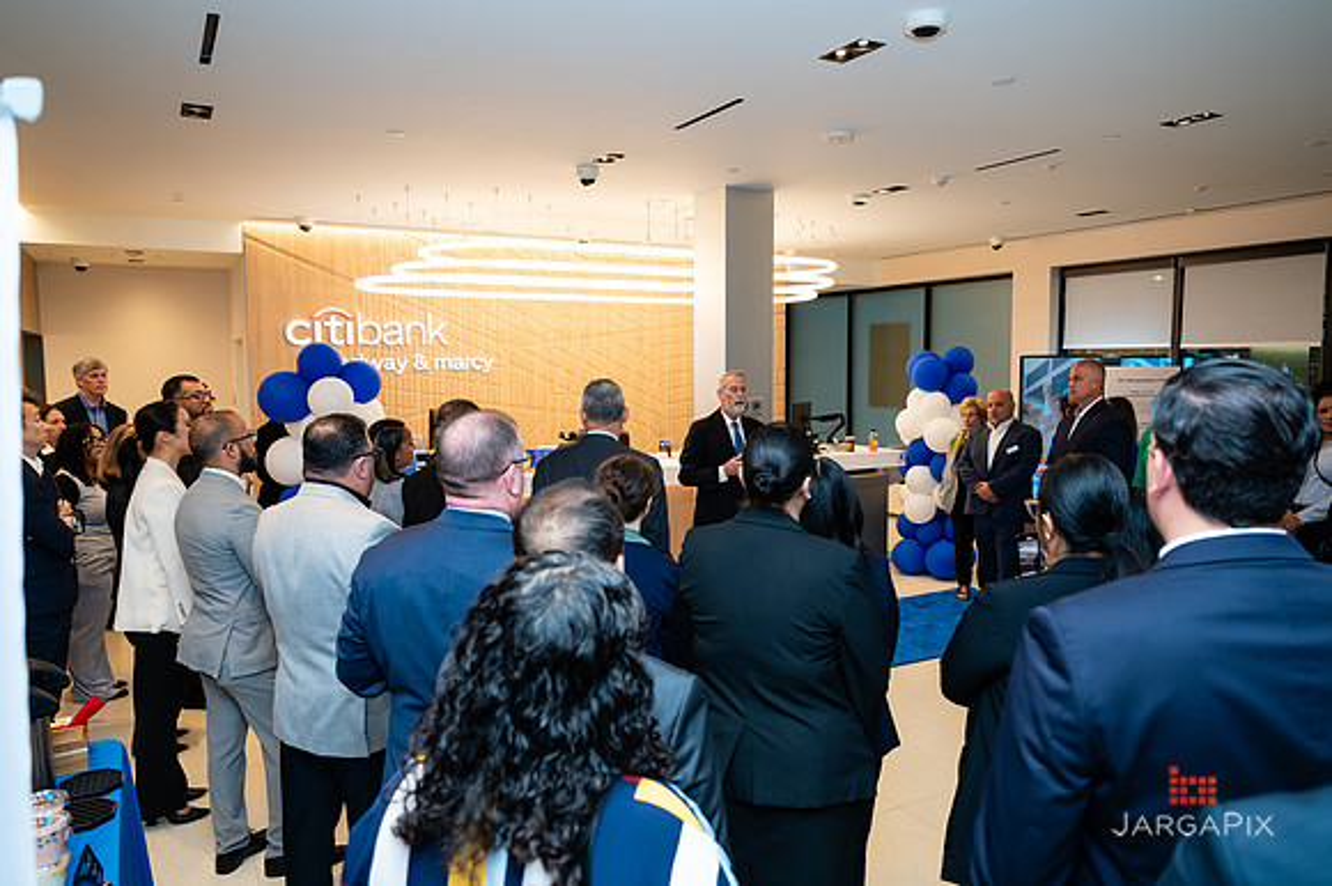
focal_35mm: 25
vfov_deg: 51.4
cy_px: 443
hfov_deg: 71.7
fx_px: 921
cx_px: 666
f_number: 4
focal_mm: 24
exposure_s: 1/160
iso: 400
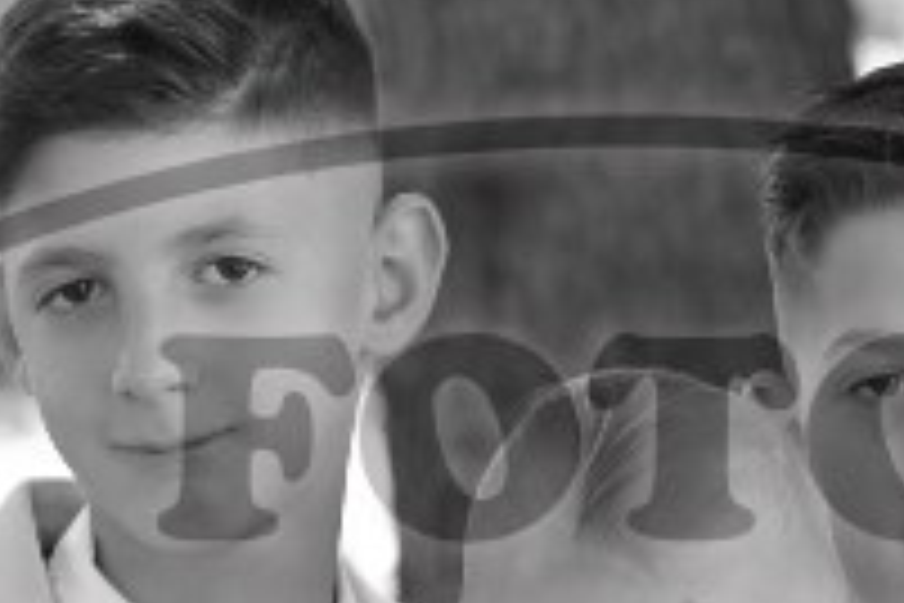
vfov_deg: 3.9
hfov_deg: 5.8
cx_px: 630
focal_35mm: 355
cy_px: 686
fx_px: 8914
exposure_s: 1/160
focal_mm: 110
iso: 640
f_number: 6.3
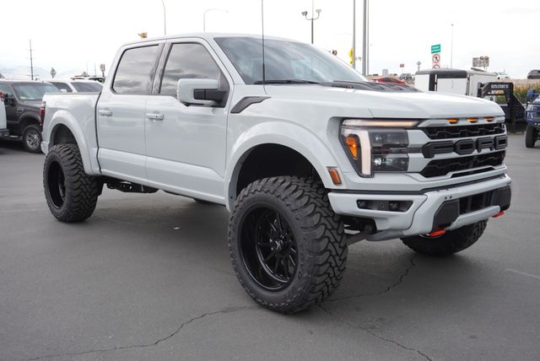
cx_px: 270
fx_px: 518
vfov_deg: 38.4
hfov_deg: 55.1
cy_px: 180
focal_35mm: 34
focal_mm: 23
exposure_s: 1/100
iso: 100
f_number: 5.6
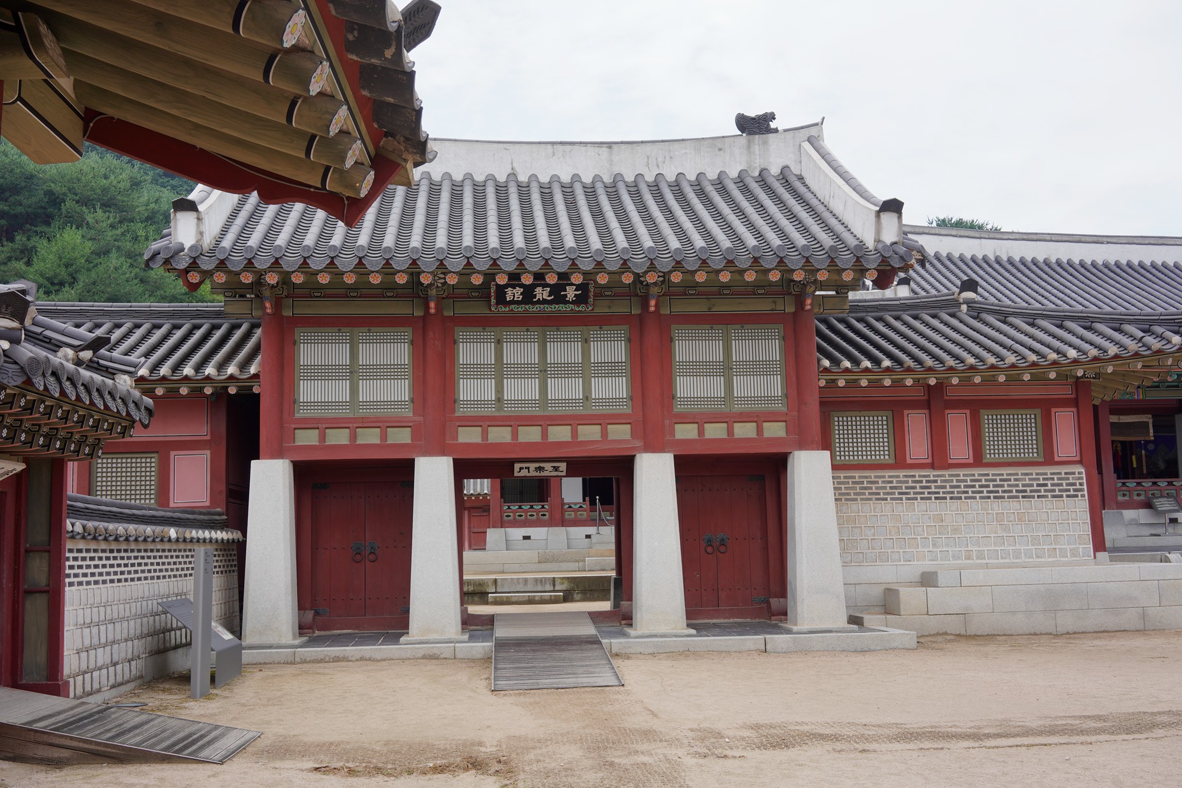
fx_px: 1149
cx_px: 591
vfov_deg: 37.9
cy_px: 394
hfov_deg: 54.4
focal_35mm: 35
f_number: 11
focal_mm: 35
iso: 200
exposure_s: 1/125
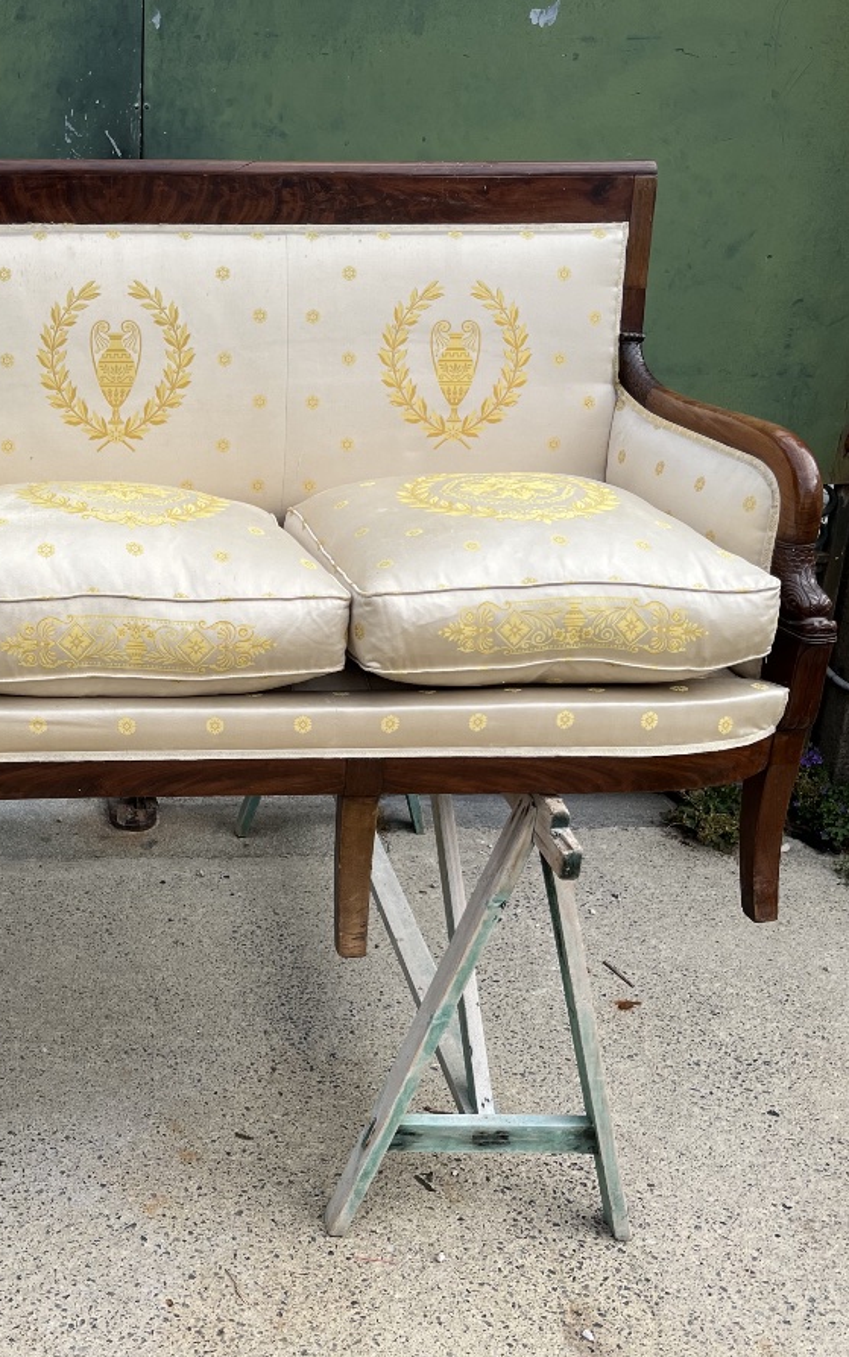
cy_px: 682
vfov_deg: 52.7
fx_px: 1369
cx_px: 111
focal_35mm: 37
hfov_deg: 33.0
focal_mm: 5.1
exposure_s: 1/1140
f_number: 1.6
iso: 50
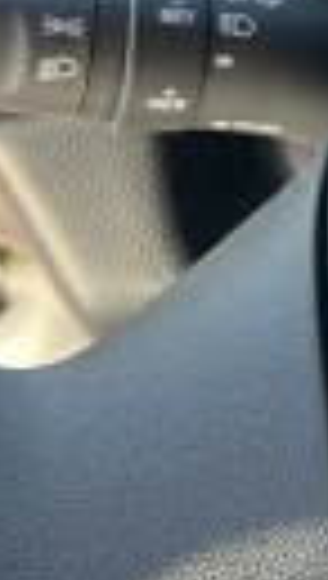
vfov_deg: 12.2
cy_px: 31
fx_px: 2694
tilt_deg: -53.7
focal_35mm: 175
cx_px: 1060
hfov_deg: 6.3
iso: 50
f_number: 1.5
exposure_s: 1/121
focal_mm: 5.7
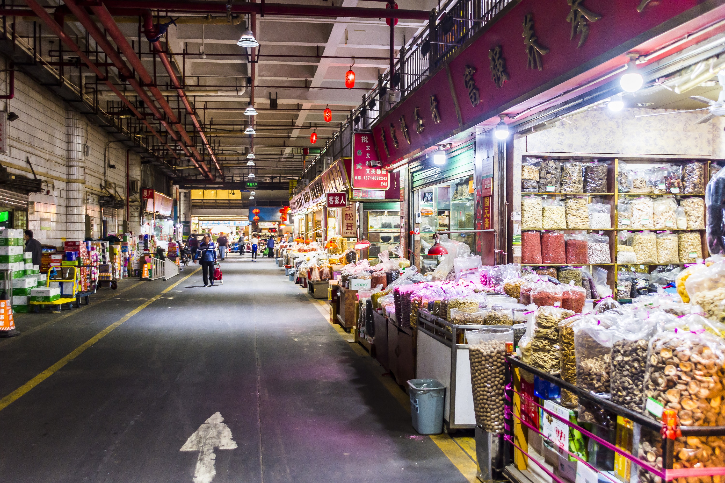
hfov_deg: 57.2
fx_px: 665
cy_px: 242
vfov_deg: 40.0
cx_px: 362
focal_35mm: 33
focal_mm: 22
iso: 640
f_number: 3.8
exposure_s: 1/30
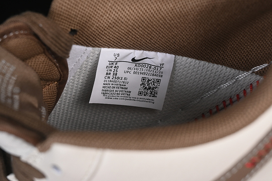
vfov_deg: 18.2
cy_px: 90
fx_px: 567
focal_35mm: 75
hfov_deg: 27.0
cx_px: 136
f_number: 7.1
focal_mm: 50
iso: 160
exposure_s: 1/80
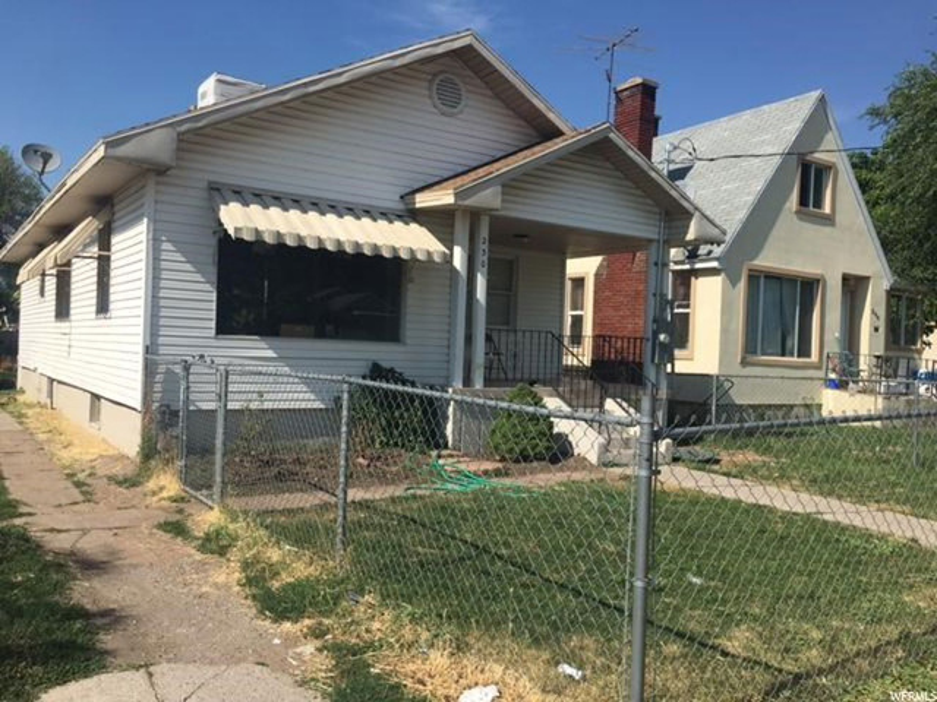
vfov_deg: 48.2
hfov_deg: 61.7
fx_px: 785
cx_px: 468
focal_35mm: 29
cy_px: 351
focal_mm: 4.15
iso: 25
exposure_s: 1/2079
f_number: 2.2
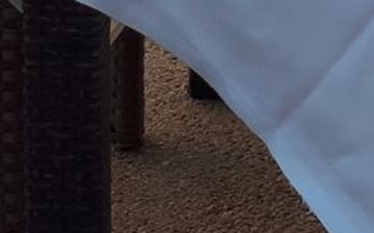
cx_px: 531
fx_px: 2068
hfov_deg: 10.1
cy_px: -422
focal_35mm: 203
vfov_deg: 6.0
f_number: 1.9
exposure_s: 1/305
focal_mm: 3.6
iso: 40
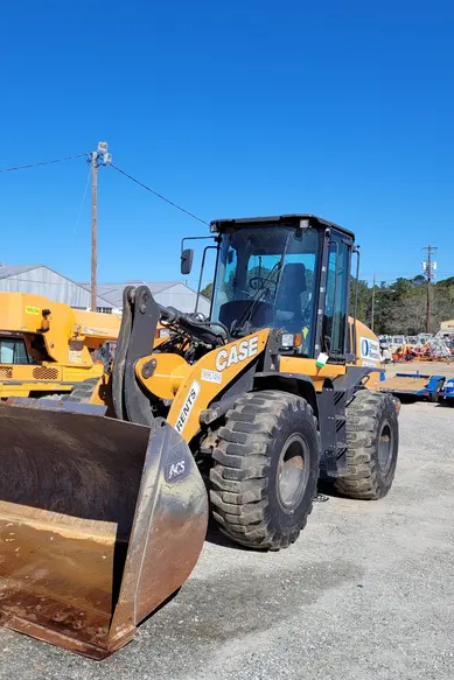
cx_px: 179
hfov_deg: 38.7
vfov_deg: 55.6
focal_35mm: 34
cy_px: 385
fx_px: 643
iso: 40
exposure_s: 1/2775
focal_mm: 5.4
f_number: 1.8
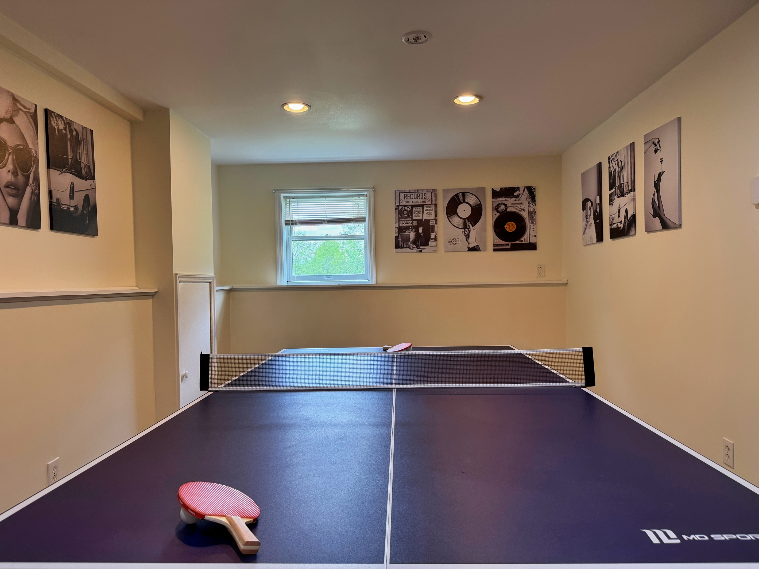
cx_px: 380
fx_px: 526
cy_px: 284
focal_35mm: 24
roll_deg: +1.5
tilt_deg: -0.4
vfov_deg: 56.8
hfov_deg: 71.6
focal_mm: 6.76
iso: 200
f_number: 1.78
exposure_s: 1/121
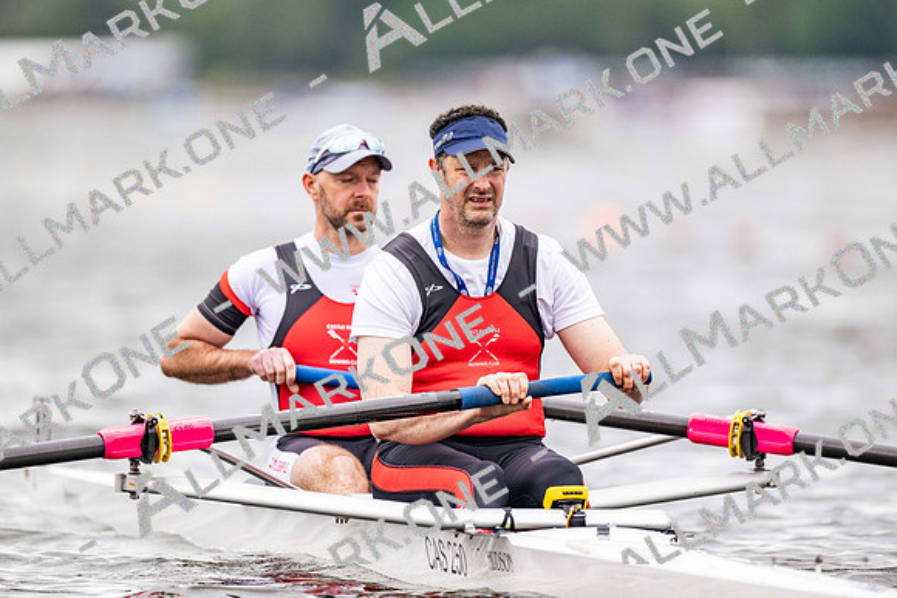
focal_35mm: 600
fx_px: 14953
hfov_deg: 3.4
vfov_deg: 2.3
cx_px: 448
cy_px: 299
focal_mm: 600
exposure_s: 1/2500
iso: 720
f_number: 4
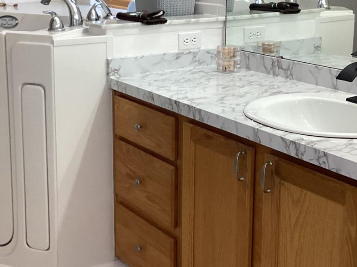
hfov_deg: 31.1
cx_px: 142
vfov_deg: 23.6
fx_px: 639
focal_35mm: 62
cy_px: 93
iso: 200
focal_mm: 3.3
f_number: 2.4
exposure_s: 1/60
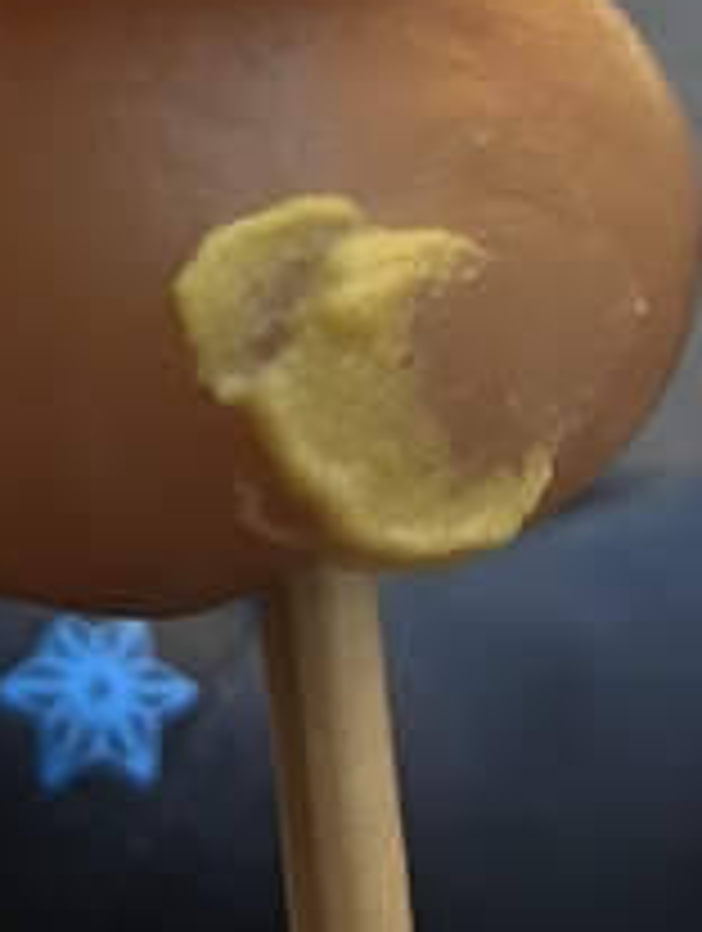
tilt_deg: -17.5
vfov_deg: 16.9
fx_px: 2911
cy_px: -351
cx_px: 216
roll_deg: +1.8
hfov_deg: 13.7
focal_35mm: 108
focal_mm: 3.99
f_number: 1.8
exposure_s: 1/120
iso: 25
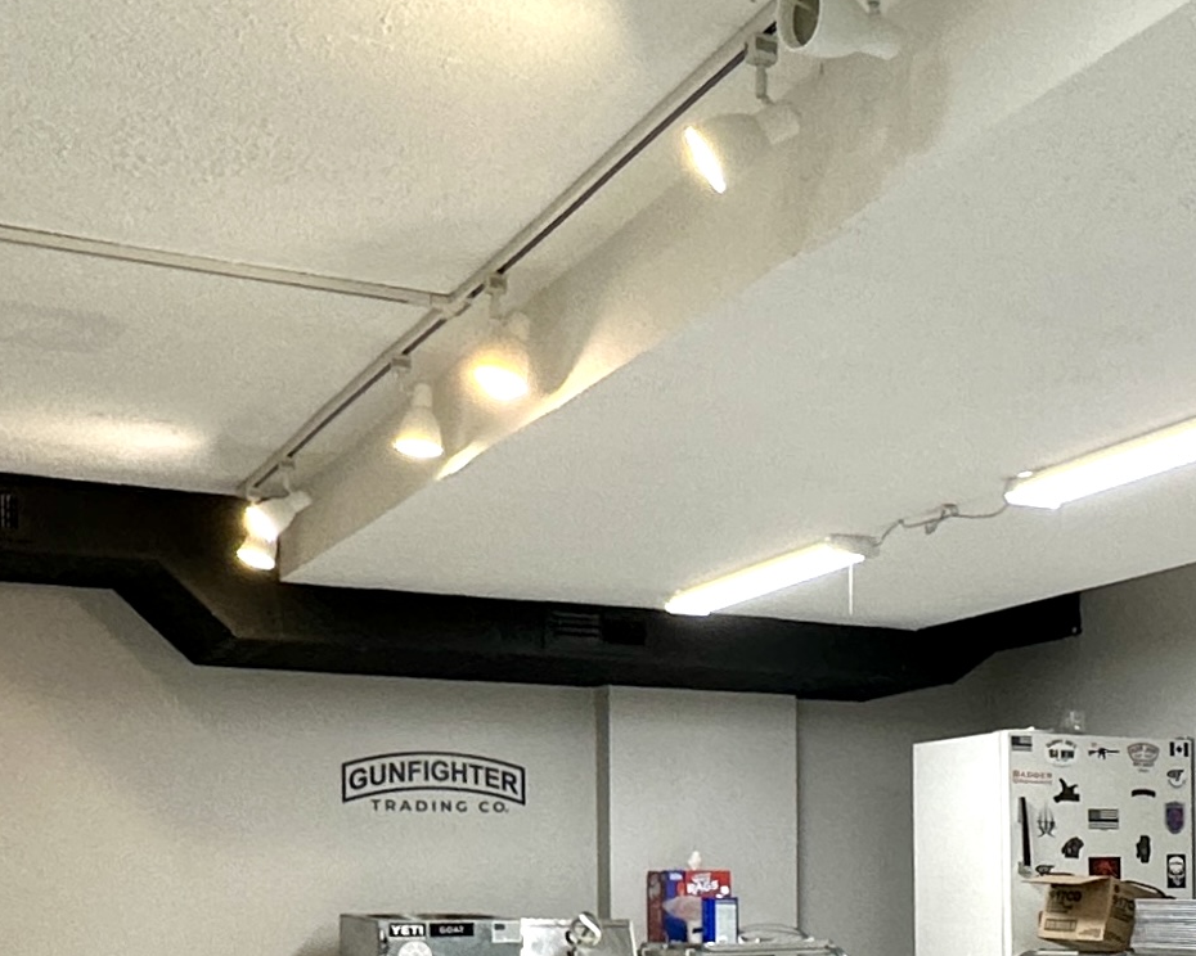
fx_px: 2053
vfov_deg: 25.1
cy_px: 938
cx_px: 1278
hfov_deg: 29.6
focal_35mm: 58
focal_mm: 2.22
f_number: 2.2
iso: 125
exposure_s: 1/120
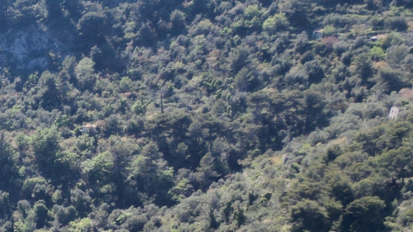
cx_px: -332
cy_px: 370
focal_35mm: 97
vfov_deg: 11.8
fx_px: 1062
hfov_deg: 17.7
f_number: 1.7
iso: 130
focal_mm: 6.72
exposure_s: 1/2000
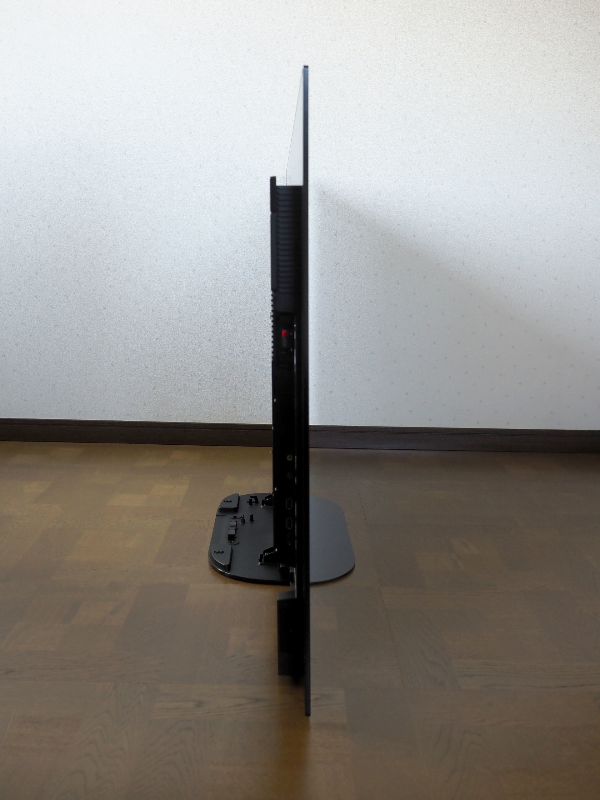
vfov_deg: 51.4
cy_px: 400
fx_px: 832
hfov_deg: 39.7
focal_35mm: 36
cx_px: 300
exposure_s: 1/60
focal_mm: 18
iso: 800
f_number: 4
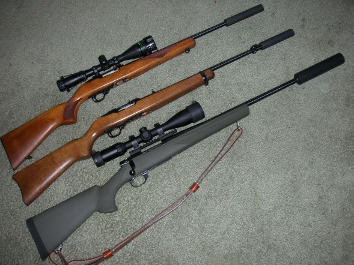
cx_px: 169
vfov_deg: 37.7
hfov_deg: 49.0
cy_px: 136
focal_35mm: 38
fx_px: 389
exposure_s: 1/60.1
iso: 75
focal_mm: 5.8
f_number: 3
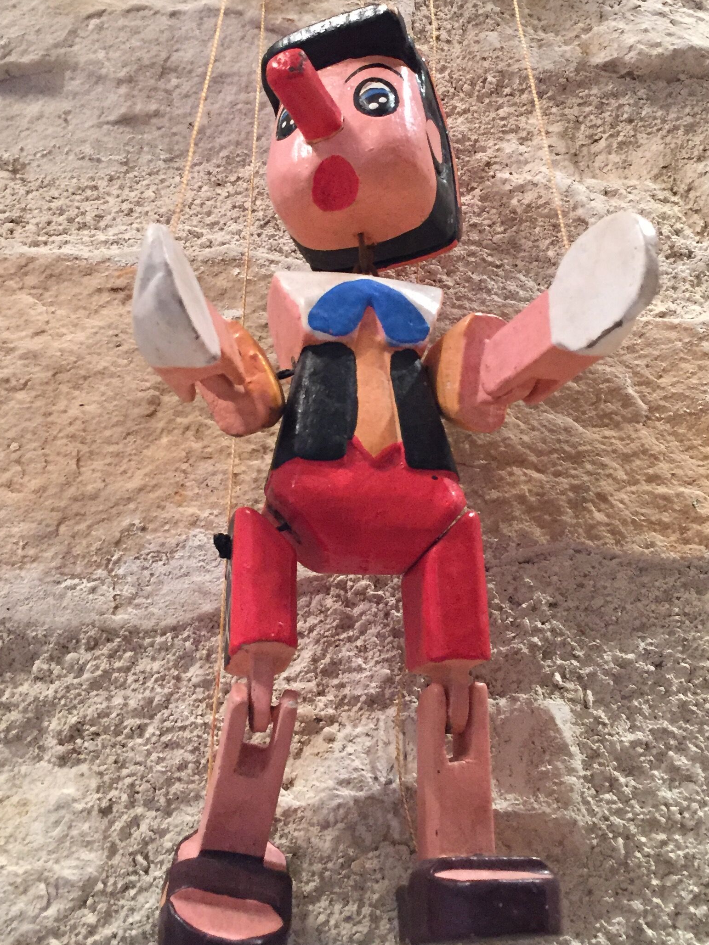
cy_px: 312
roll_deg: +0.1
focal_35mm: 46
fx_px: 1256
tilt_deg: +32.6
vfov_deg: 40.7
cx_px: 368
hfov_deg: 31.5
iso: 250
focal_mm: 4.15
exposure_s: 1/25
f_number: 2.2
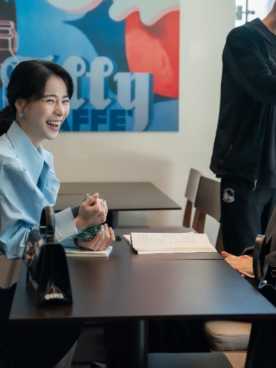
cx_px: 142
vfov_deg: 26.7
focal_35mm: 73
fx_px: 776
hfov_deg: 20.2
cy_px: 184
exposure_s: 1/250
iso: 400
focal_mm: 50
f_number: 2.8
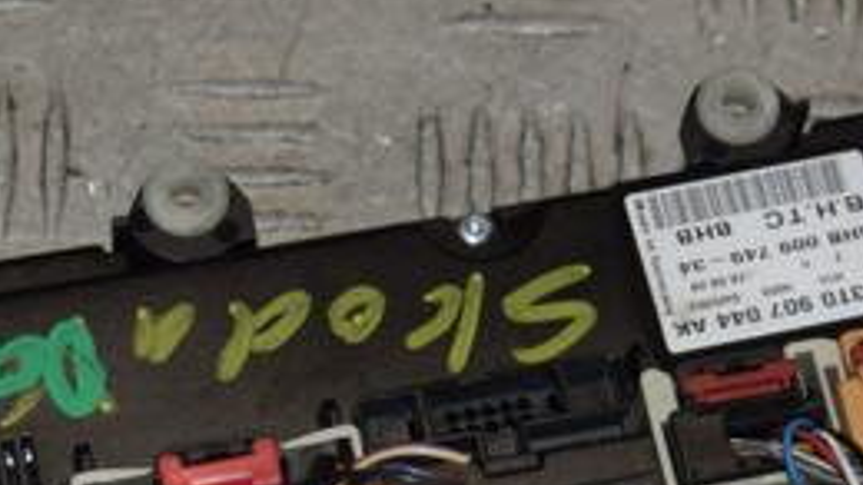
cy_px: 478
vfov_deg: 6.9
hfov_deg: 12.4
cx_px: 505
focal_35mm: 174
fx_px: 3980
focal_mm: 48
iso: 800
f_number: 8
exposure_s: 1/200
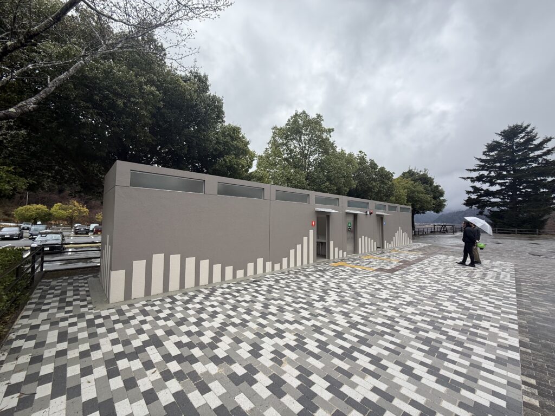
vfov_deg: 85.7
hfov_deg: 102.1
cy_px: 208
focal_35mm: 14
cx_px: 278
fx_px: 224
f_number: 2.2
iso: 64
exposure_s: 1/789
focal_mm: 2.22
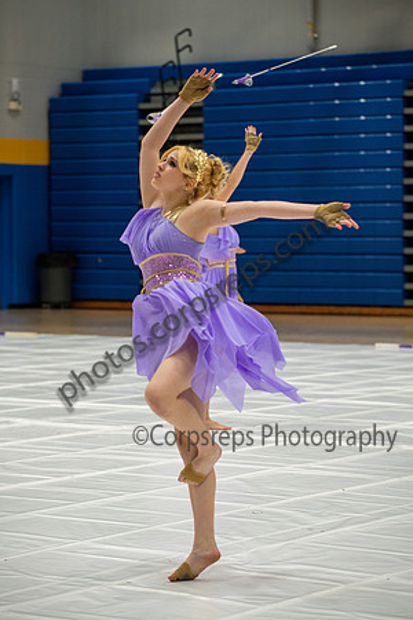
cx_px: 206
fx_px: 2065
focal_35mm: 120
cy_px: 310
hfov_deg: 11.4
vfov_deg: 17.1
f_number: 4
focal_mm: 120
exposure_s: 1/500
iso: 2200
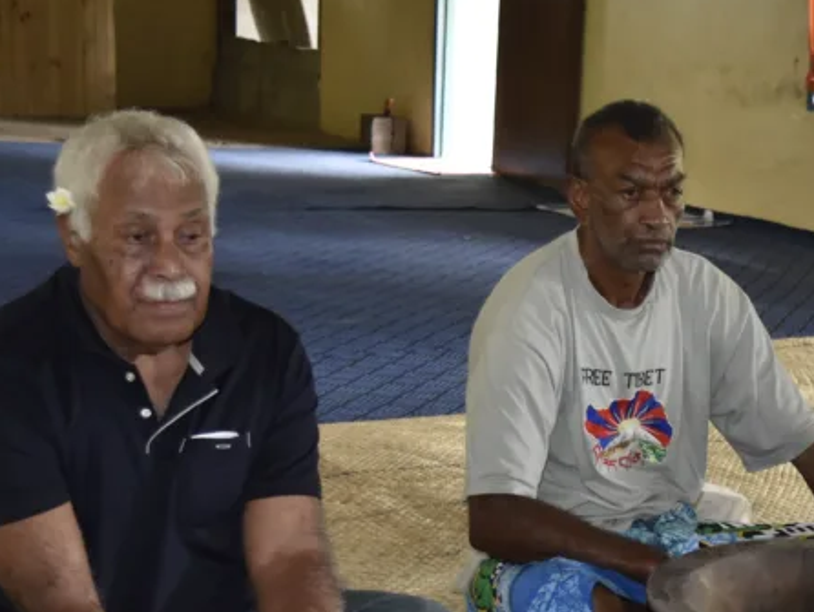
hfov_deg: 24.6
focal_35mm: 76
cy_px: 584
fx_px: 1791
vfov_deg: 18.9
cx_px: 777
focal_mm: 23
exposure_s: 1/60
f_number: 3.8
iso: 900
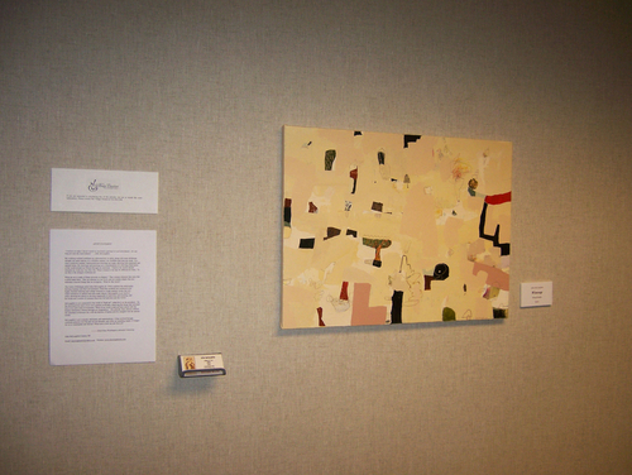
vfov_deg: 39.7
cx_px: 316
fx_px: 658
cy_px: 238
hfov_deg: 51.3
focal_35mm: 36
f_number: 2.8
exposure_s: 1/60
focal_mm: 6
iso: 100
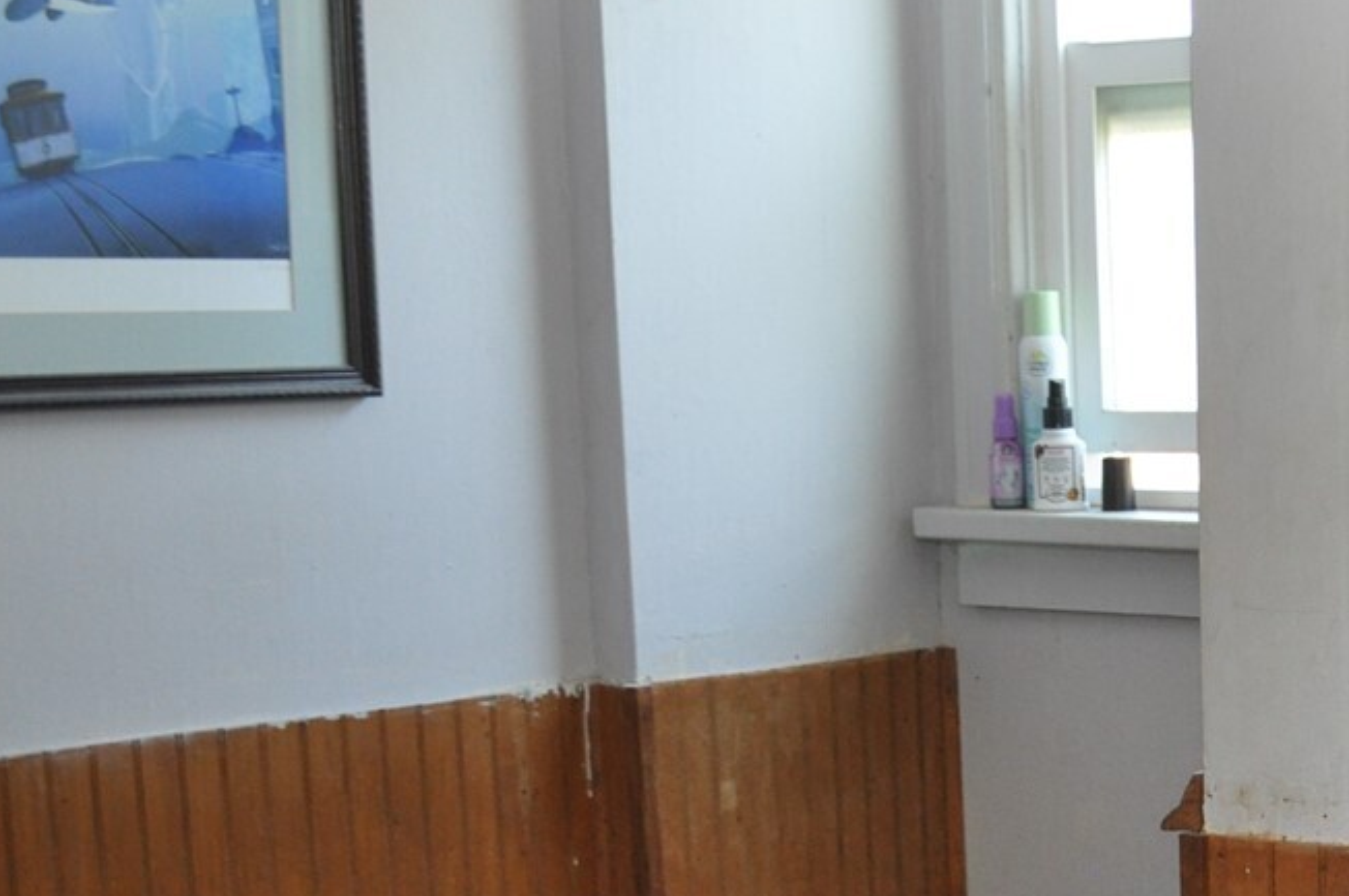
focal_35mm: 86
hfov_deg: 22.3
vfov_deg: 15.4
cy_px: 1019
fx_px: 3219
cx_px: 1502
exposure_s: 1/60
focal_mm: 22
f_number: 4
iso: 800
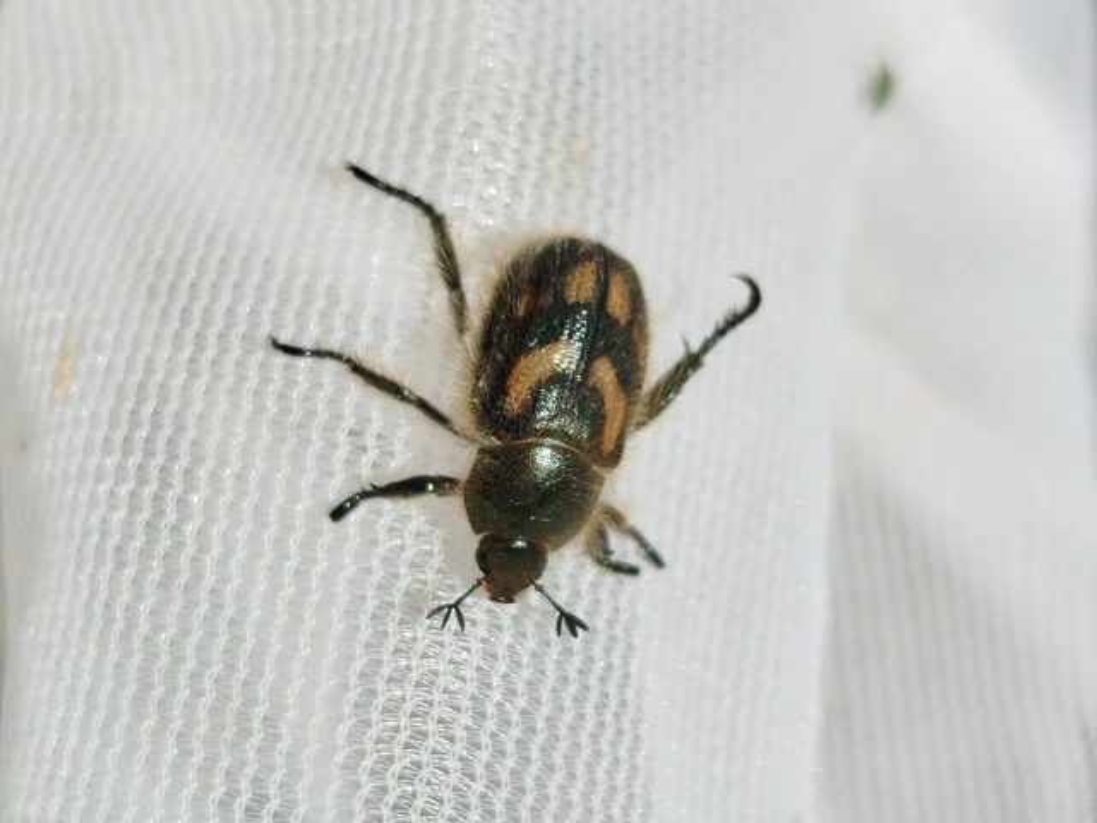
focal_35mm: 31
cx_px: 548
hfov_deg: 58.4
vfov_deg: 45.4
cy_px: 412
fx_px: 982
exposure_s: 1/1167
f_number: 1.7
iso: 50
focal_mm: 5.31
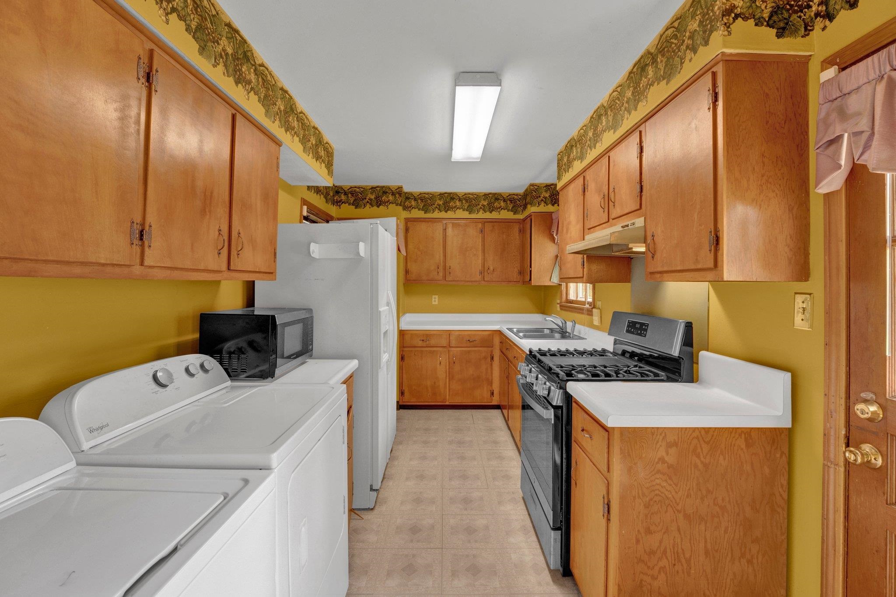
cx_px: 448
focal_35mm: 15
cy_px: 298
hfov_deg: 98.9
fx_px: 383
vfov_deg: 75.8
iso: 1000
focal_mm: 15.4
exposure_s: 1/25
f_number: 8
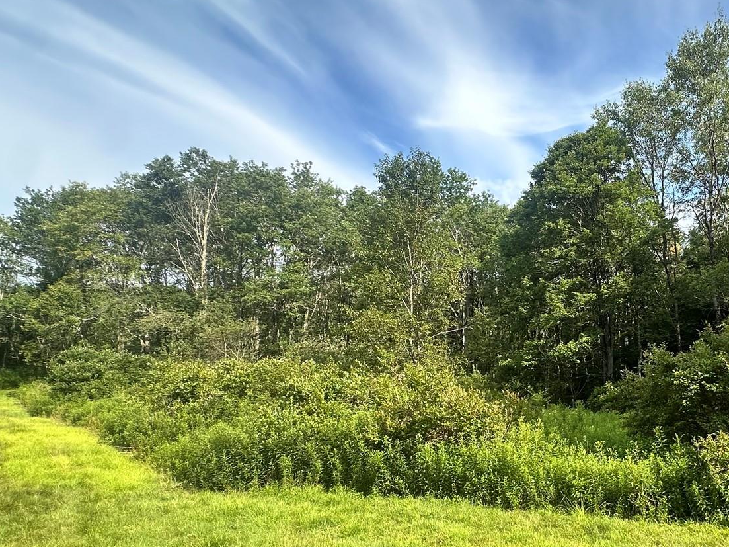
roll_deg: +0.9
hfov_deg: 60.3
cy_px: 346
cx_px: 611
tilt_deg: +4.8
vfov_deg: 52.4
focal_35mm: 26
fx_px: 547
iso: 40
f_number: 2.2
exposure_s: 1/450
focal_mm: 2.22
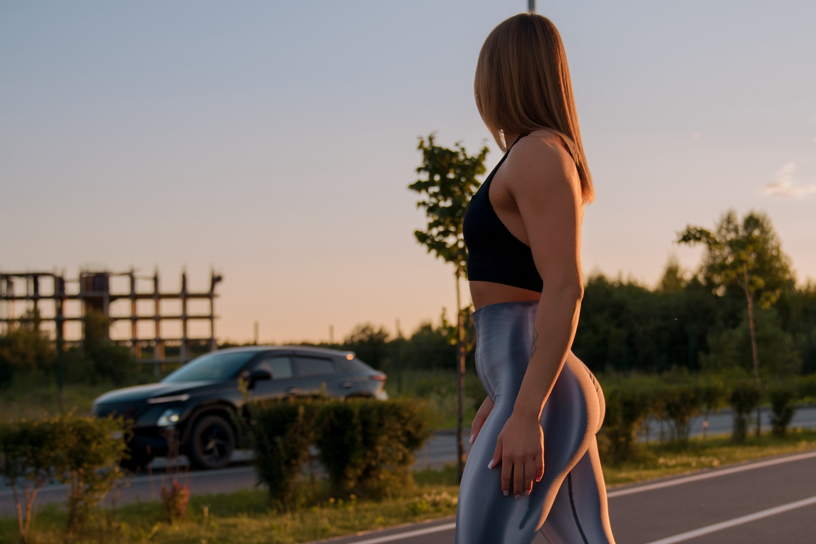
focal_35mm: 31
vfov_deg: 42.3
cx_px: 408
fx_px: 703
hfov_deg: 60.3
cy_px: 272
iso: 100
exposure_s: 1/250
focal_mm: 31
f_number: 2.8
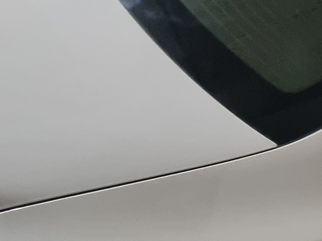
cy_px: 121
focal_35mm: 49
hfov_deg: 30.6
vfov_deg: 29.7
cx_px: 419
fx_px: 456
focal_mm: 2.2
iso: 400
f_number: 2.2
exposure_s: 1/30
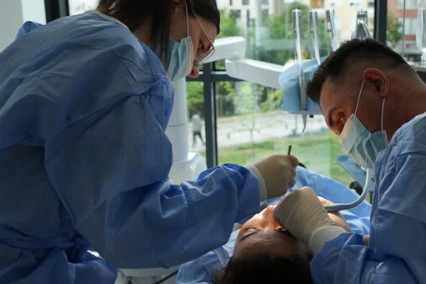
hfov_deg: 41.6
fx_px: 556
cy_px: 125
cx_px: 268
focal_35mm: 47
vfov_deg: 28.6
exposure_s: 1/80
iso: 100
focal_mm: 30
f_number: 4.5
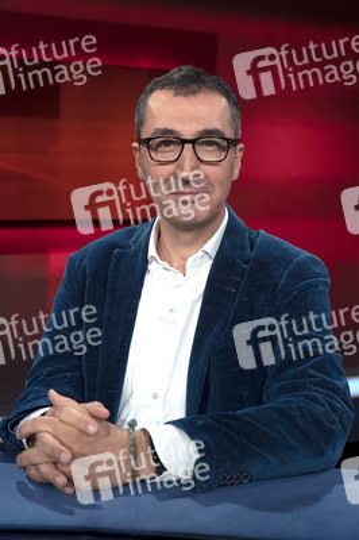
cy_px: 270
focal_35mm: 48
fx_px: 719
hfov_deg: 28.0
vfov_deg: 41.1
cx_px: 180
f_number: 5.6
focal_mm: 48
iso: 1600
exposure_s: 1/125
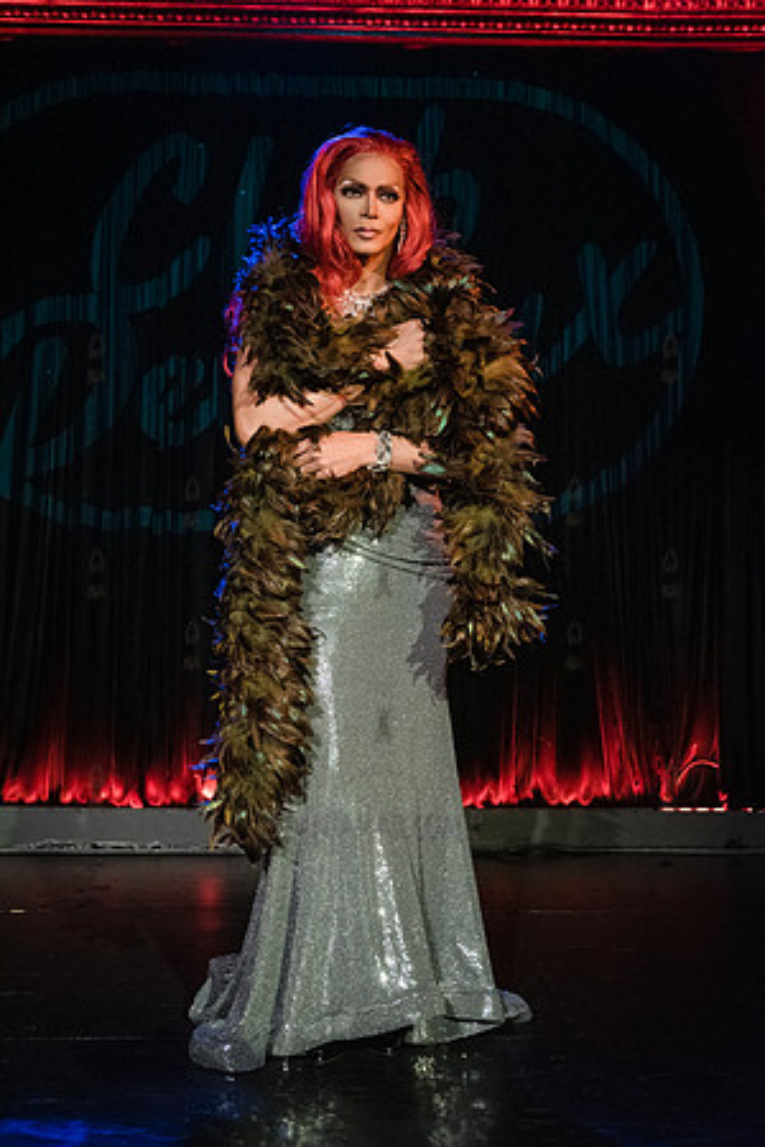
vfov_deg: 38.2
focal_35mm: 52
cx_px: 382
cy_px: 574
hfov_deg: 26.0
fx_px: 1657
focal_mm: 52
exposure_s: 1/250
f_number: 4
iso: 4000
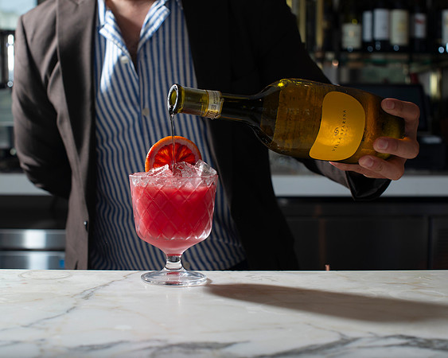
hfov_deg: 32.7
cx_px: 193
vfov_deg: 26.4
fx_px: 762
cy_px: 178
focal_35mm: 57
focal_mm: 50
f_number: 5.6
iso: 200
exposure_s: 1/250
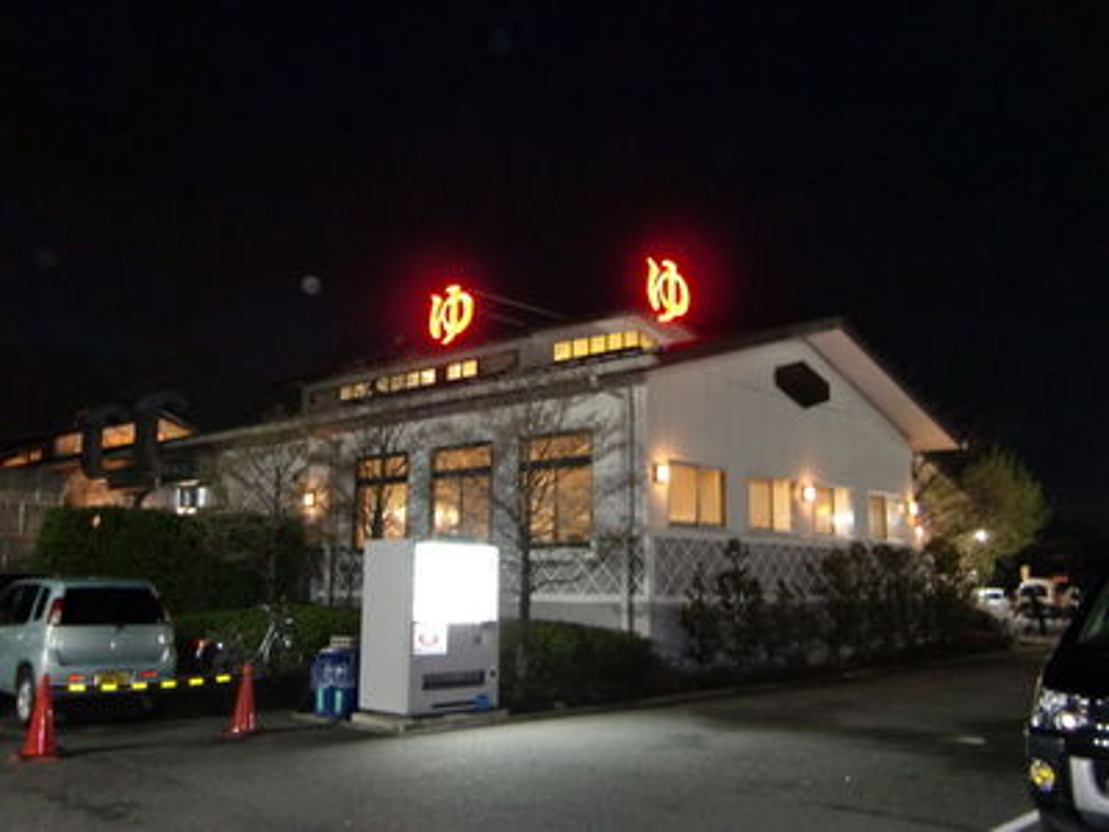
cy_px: 416
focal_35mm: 33
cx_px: 554
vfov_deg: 42.9
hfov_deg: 55.4
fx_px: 1057
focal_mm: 5.8
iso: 400
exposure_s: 1/8
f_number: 2.7
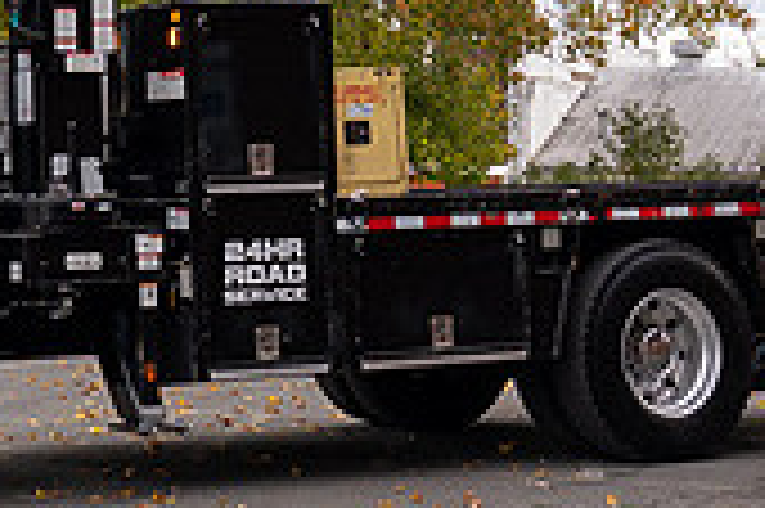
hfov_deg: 19.0
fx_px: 2250
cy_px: -92
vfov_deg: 12.6
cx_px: 76
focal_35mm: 106
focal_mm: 31
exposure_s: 1/80
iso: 100
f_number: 4.5
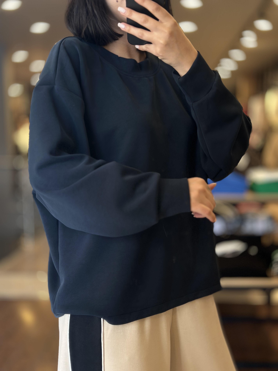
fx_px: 514
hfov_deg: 30.3
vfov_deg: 39.7
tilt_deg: -36.5
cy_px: 186
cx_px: 139
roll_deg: +1.0
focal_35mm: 48
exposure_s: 1/121
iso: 100
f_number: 1.78
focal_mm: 6.86
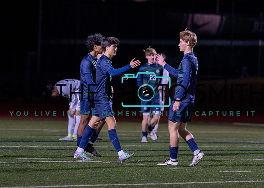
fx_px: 2409
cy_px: 91
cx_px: 119
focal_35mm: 321
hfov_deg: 6.3
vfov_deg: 4.5
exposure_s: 1/1000
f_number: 2.8
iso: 2000
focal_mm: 200
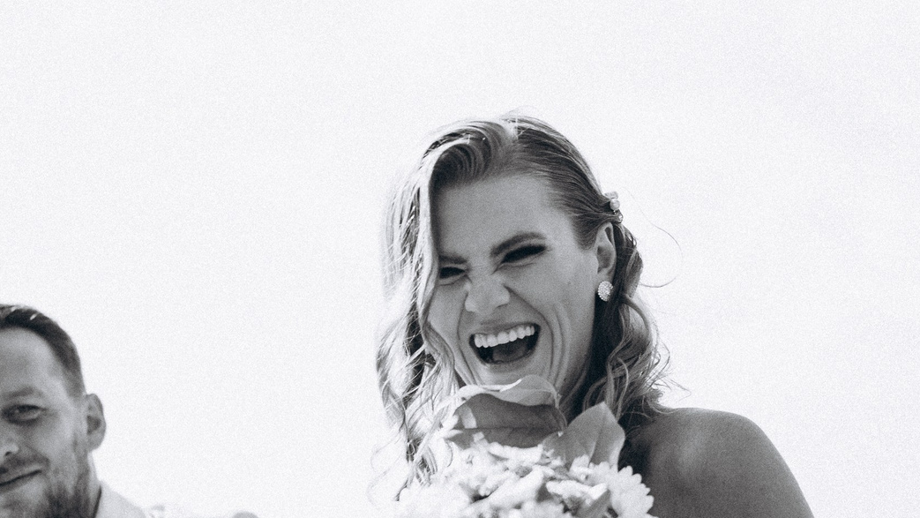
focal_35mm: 90
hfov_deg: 23.7
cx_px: 430
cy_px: 506
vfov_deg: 13.3
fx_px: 2196
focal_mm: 35
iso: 100
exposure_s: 1/320
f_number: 1.4
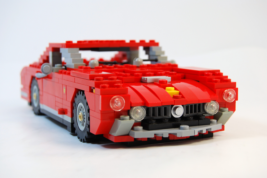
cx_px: 134
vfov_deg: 20.2
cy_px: 89
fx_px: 501
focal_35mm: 68
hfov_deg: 29.8
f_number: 7.1
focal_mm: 45
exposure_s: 1/60
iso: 200
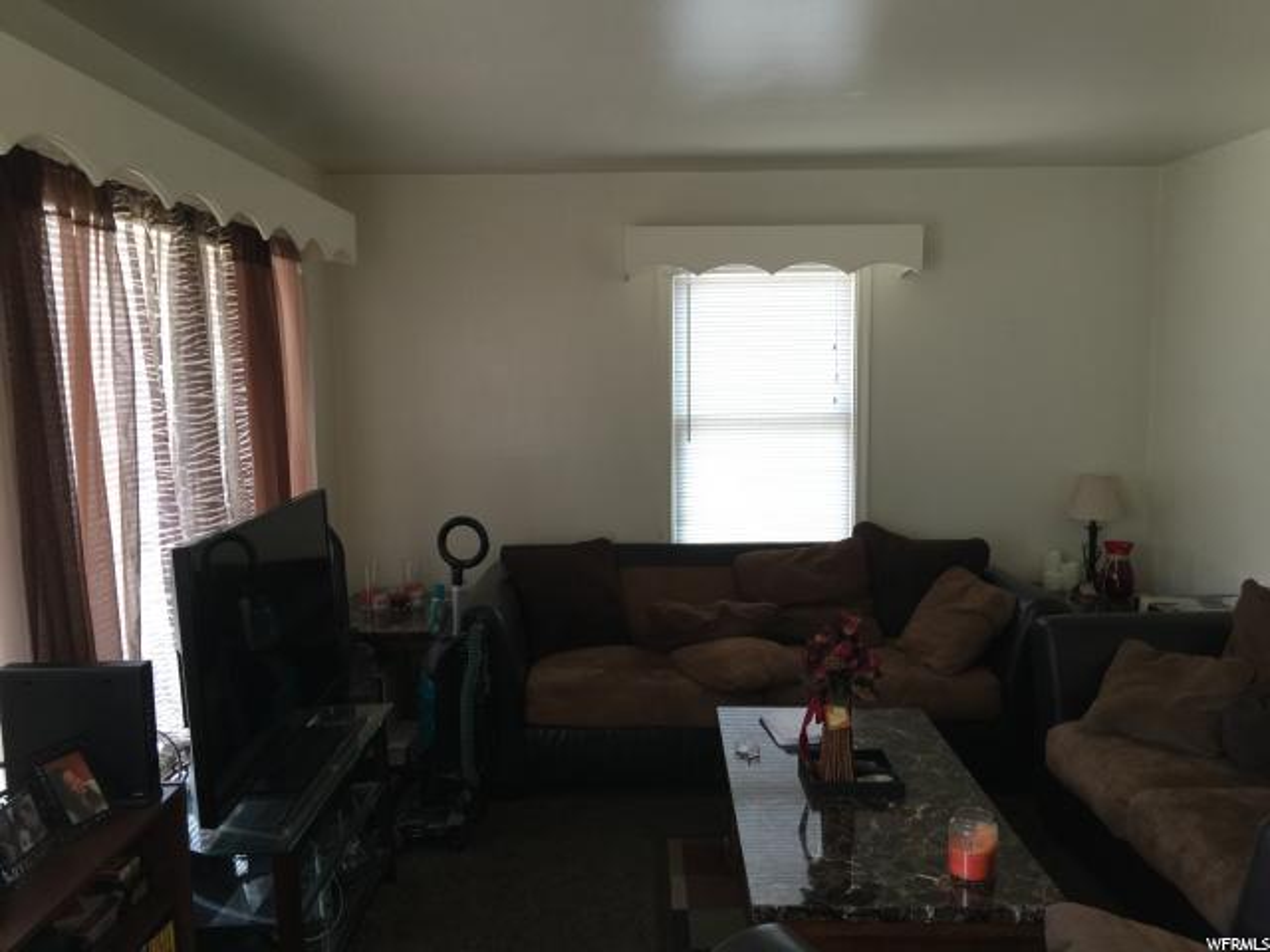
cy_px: 476
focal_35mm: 29
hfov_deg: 61.7
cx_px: 635
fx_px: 1064
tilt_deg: -5.4
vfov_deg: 48.2
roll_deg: -0.2
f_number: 2.2
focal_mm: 4.15
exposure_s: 1/30
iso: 32
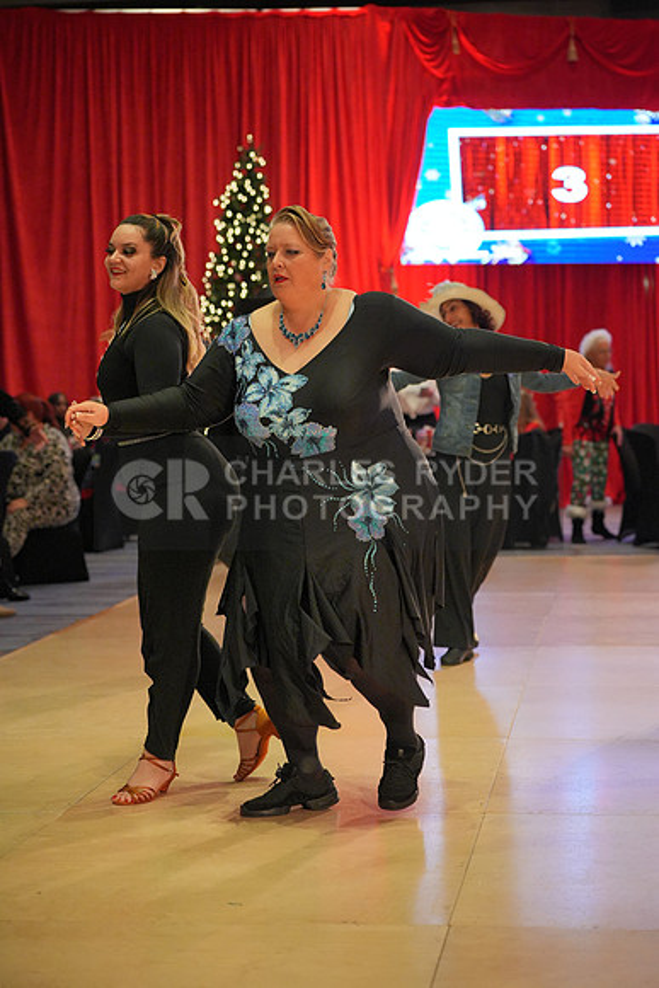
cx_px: 330
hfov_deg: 19.5
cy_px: 494
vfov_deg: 28.8
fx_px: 1921
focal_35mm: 70
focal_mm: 70
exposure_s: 1/400
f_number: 3.2
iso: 4000
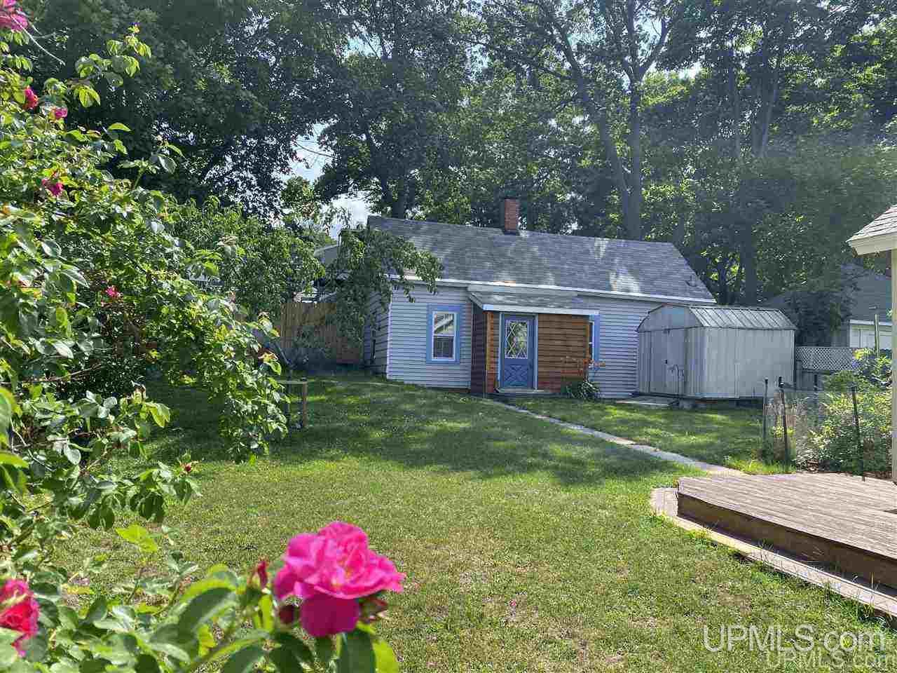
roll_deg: -1.6
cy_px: 336
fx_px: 674
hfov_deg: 67.3
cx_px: 448
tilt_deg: +2.6
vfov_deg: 53.1
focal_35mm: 26
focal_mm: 4.25
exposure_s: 1/998
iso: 32
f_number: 1.8
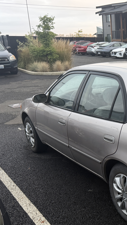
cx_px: 161
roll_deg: +1.2
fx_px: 263
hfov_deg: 24.1
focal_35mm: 44
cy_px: 132
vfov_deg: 46.2
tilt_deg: -18.6
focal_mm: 6.76
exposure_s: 1/121
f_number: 1.78
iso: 200
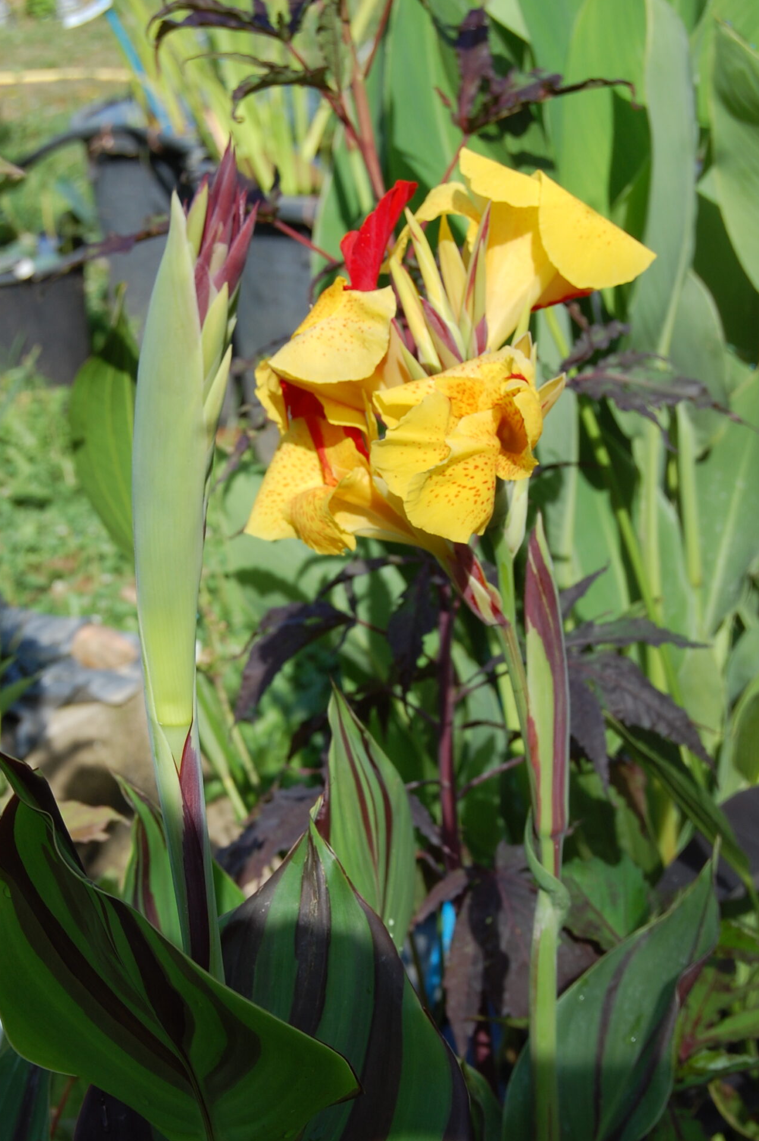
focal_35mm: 68
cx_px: 298
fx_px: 2154
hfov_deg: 20.0
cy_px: 747
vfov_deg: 29.5
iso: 200
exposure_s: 1/250
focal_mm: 34
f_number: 8
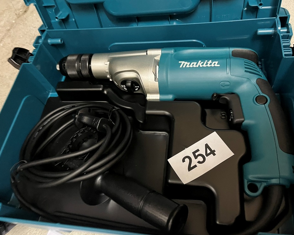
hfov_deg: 62.2
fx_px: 244
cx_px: 155
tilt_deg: -60.4
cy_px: 118
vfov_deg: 51.5
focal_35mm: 28
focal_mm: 5.1
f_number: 1.6
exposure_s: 1/25
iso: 500
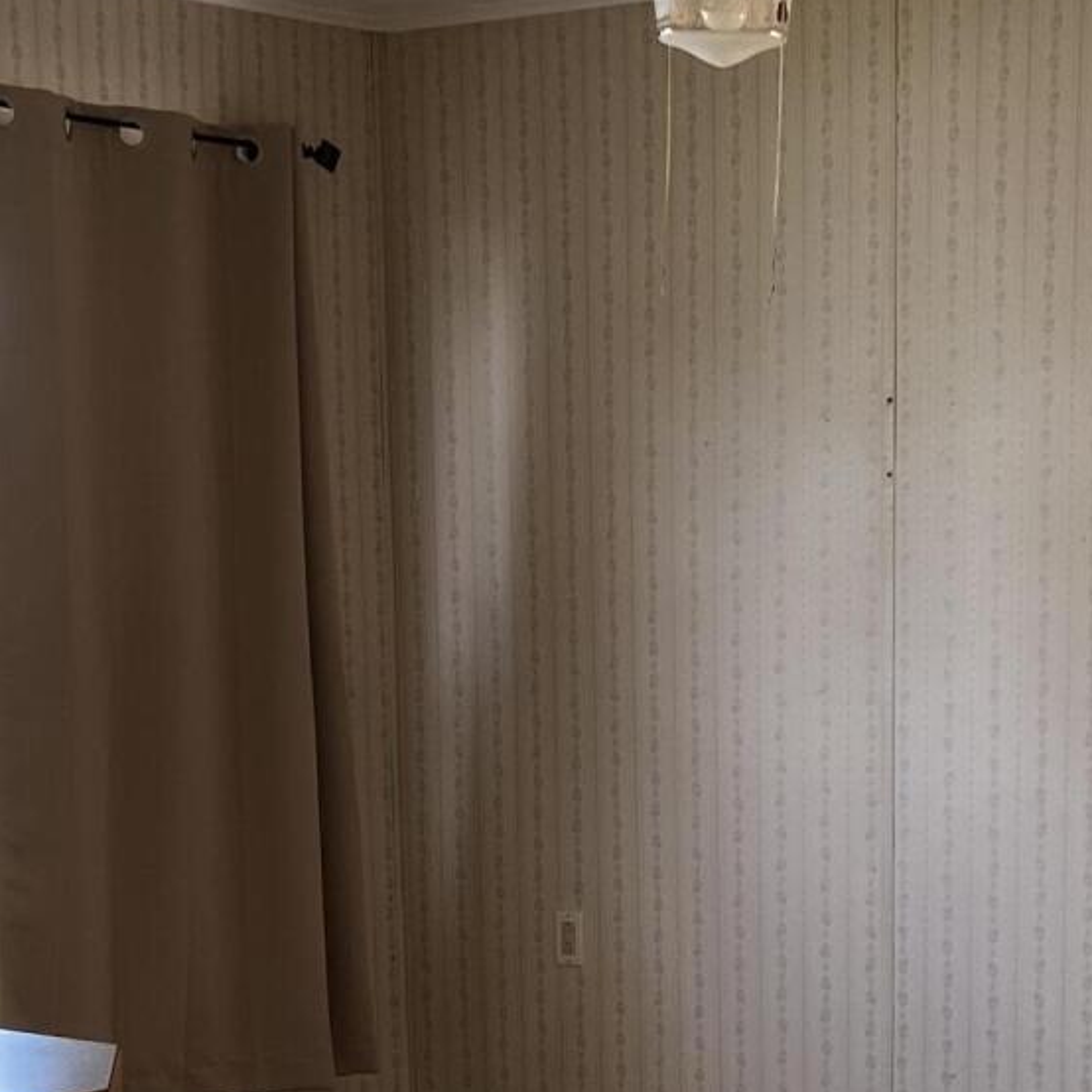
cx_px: 814
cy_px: 1068
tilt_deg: -9.0
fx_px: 2962
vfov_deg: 20.3
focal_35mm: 83
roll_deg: +0.6
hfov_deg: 20.7
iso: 40
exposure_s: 1/121
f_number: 1.5
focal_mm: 5.7
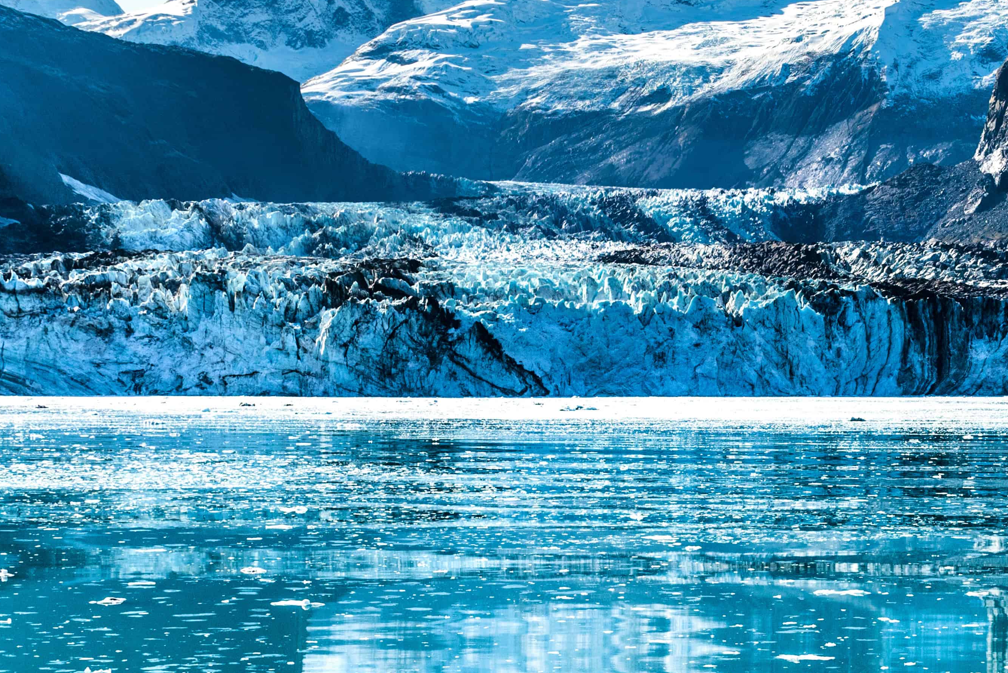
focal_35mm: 104
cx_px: 793
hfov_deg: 19.5
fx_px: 2912
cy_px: 434
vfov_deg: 13.2
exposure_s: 1/800
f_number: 4.5
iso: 160
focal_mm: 35
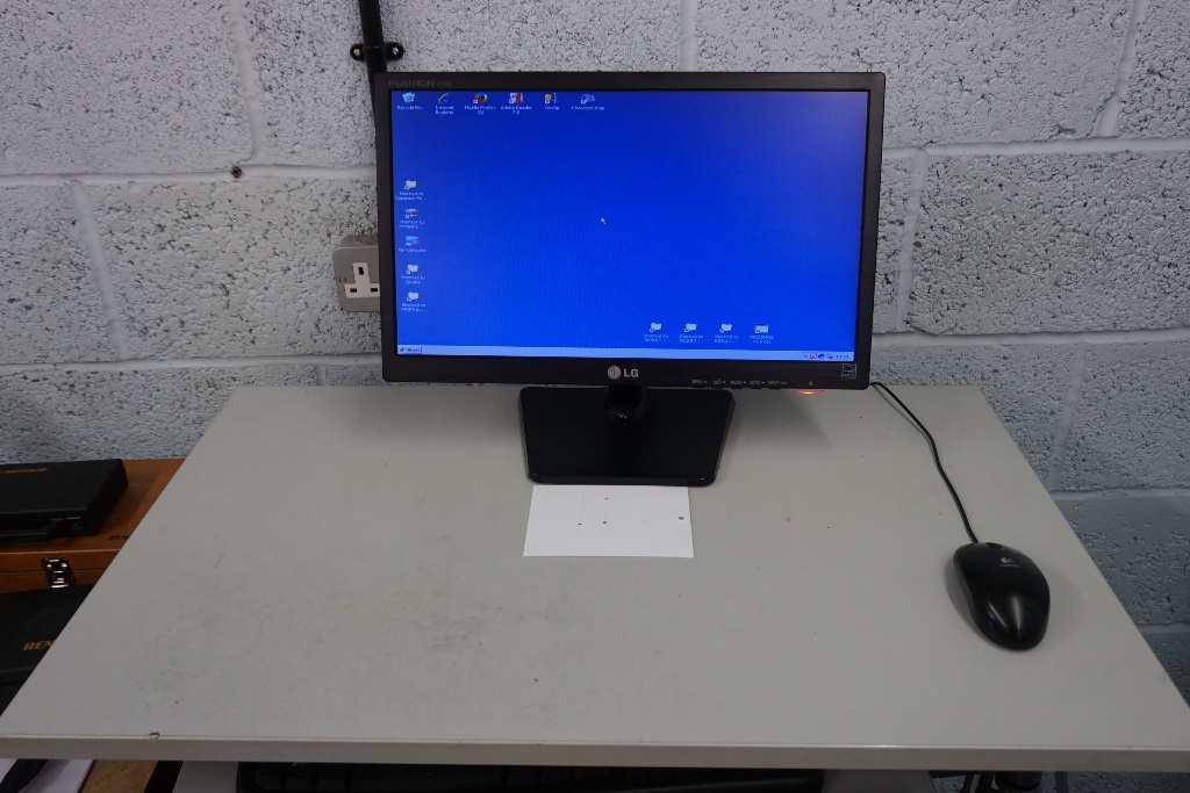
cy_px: 396
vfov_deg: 43.6
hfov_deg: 61.9
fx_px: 992
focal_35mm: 30
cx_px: 595
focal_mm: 20
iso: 800
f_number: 4
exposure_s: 1/160
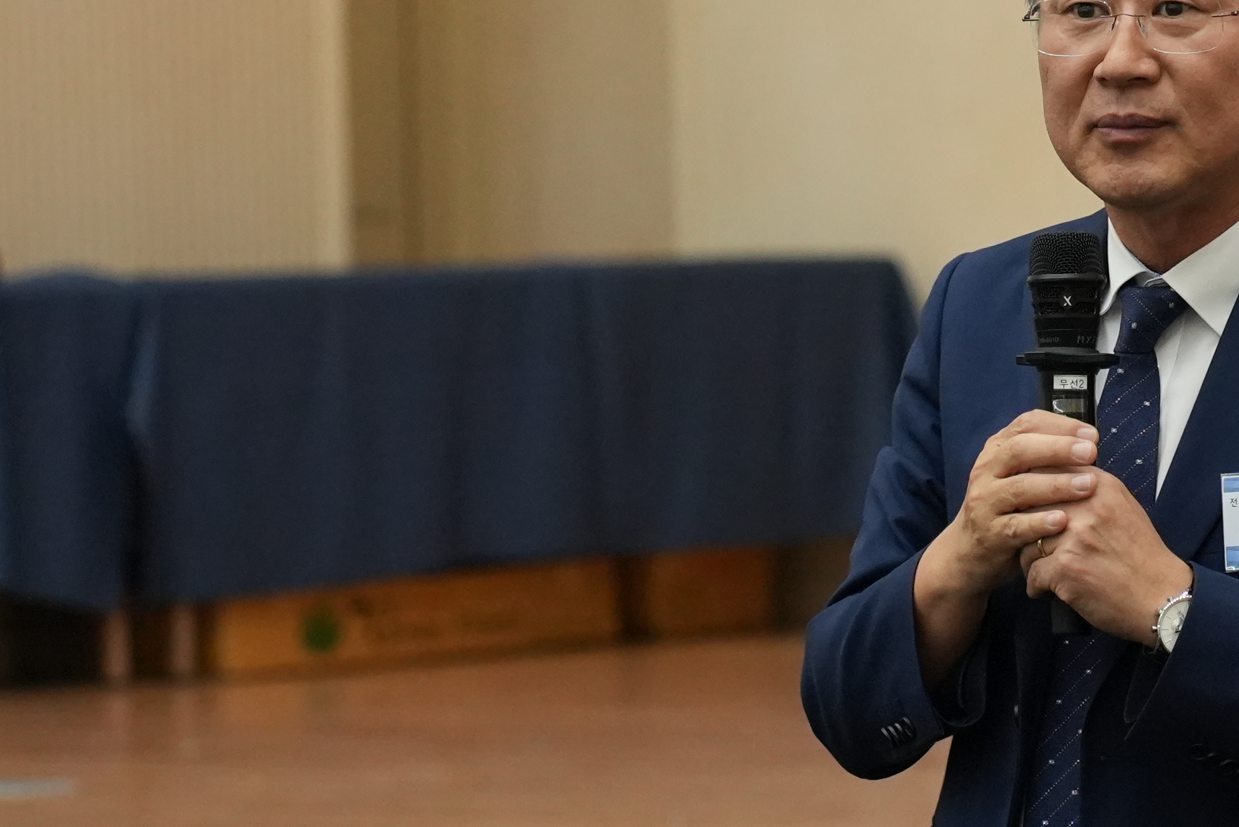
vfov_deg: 5.6
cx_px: 1175
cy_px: 185
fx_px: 8398
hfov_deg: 8.4
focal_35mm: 244
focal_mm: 74
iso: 3200
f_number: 2.8
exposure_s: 1/1000
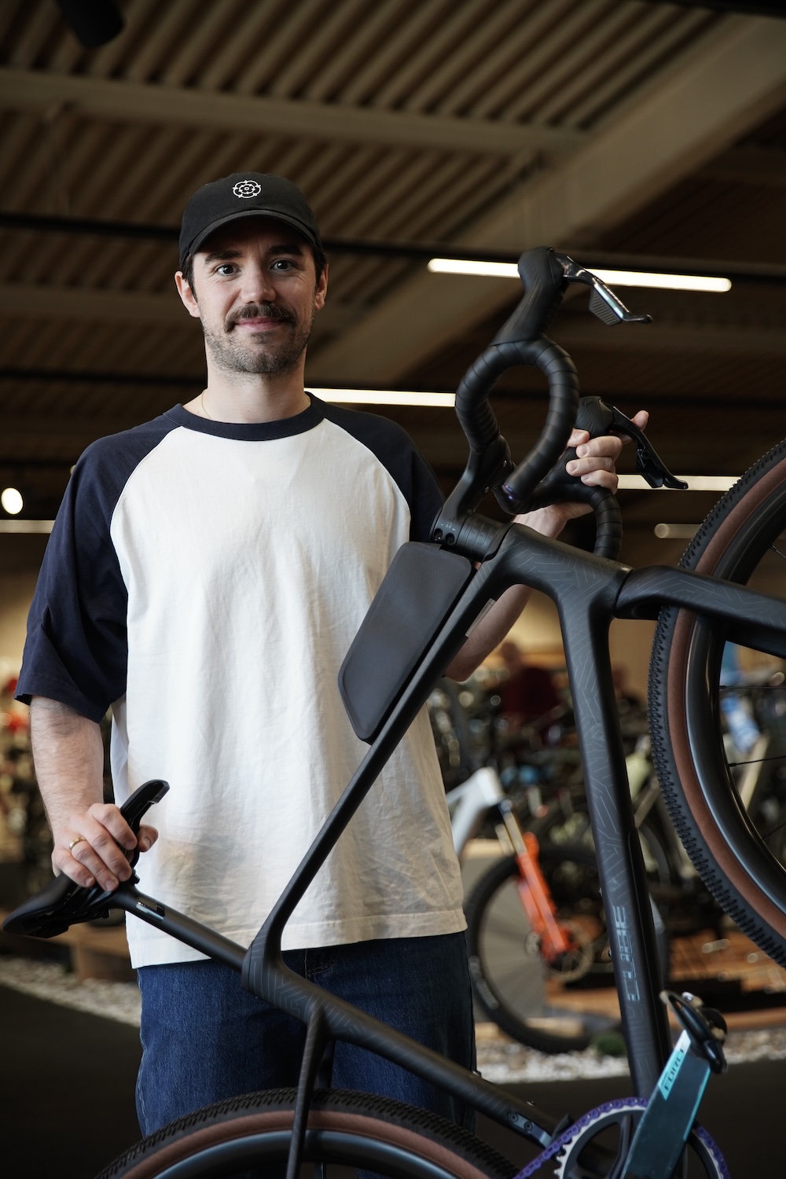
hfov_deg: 21.6
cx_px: 393
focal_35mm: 63
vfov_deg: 31.9
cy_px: 590
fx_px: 2063
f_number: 2.8
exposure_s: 1/400
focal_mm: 63
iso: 800
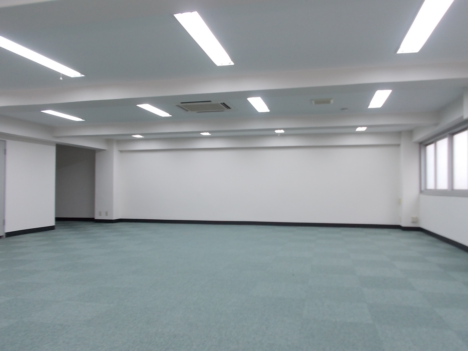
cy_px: 176
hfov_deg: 60.0
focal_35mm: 30
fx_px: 406
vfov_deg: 46.8
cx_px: 234
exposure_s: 1/25
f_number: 3.4
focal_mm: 5.3
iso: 125
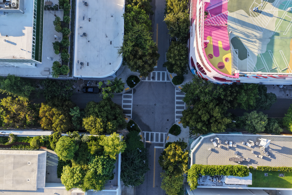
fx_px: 227
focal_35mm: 28
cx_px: 146
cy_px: 98
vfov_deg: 46.4
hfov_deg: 65.5
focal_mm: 14.45
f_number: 2.8
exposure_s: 1/1000
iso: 400
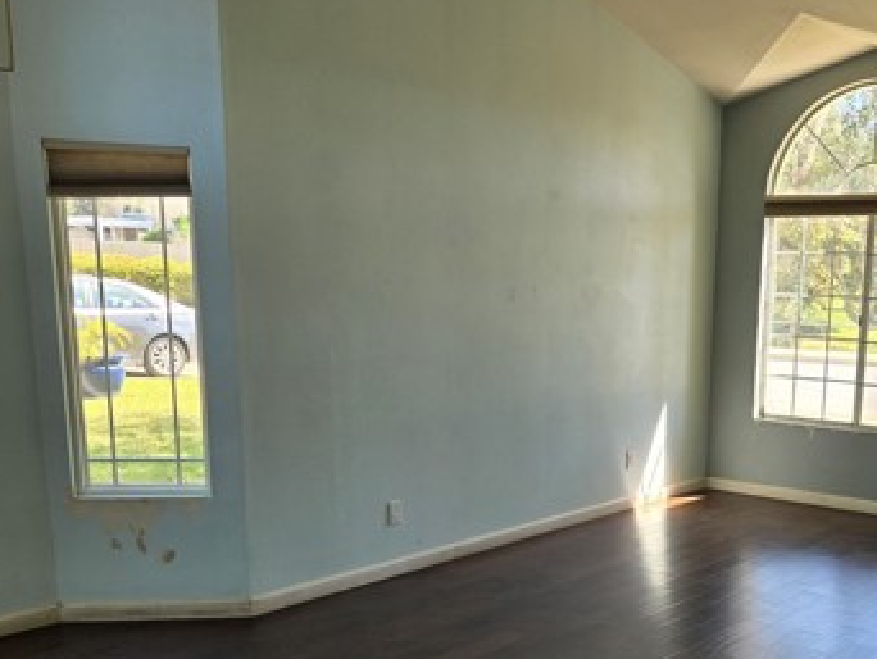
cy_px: 497
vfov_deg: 33.0
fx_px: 1090
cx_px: 639
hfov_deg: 42.7
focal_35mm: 43
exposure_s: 1/180
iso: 40
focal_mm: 5.4
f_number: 1.8
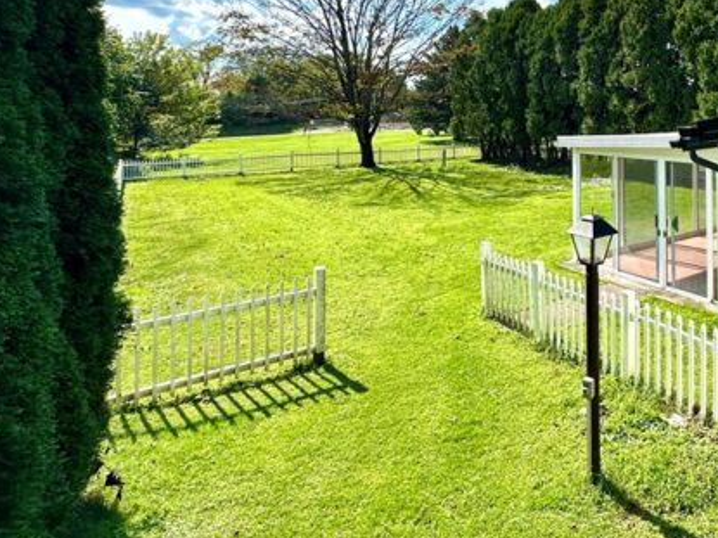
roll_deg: +0.7
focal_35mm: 27
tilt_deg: +1.0
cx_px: 599
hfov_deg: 59.0
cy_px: 99
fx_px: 560
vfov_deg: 48.1
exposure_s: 1/1667
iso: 50
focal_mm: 2.22
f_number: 2.2
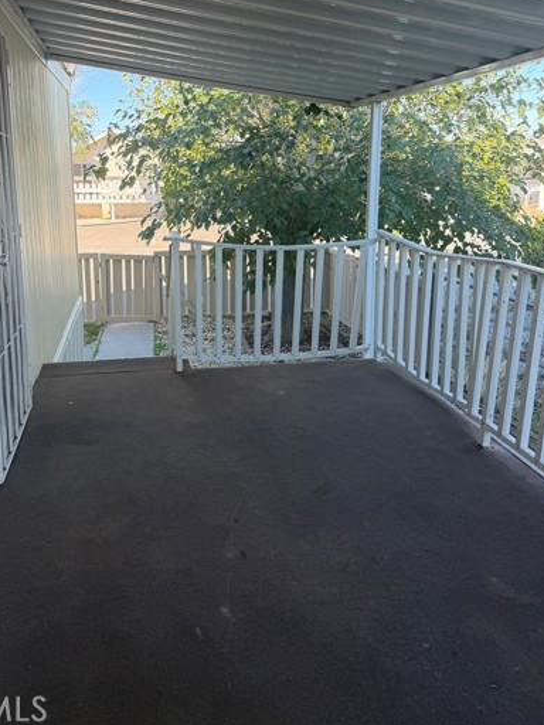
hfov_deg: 46.6
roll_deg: +0.3
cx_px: 224
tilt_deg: -10.4
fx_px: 629
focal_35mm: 30
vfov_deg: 59.3
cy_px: 276
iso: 100
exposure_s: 1/504
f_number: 1.78
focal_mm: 6.76
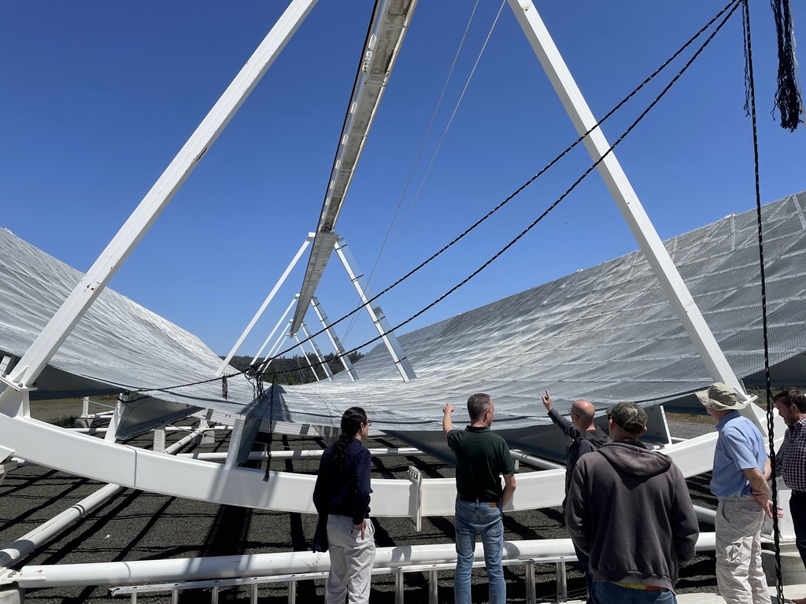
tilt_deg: +7.5
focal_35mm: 26
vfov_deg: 53.1
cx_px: 403
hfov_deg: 67.3
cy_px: 302
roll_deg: -0.3
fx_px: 605
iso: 32
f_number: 1.6
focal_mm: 4.2
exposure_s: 1/6135
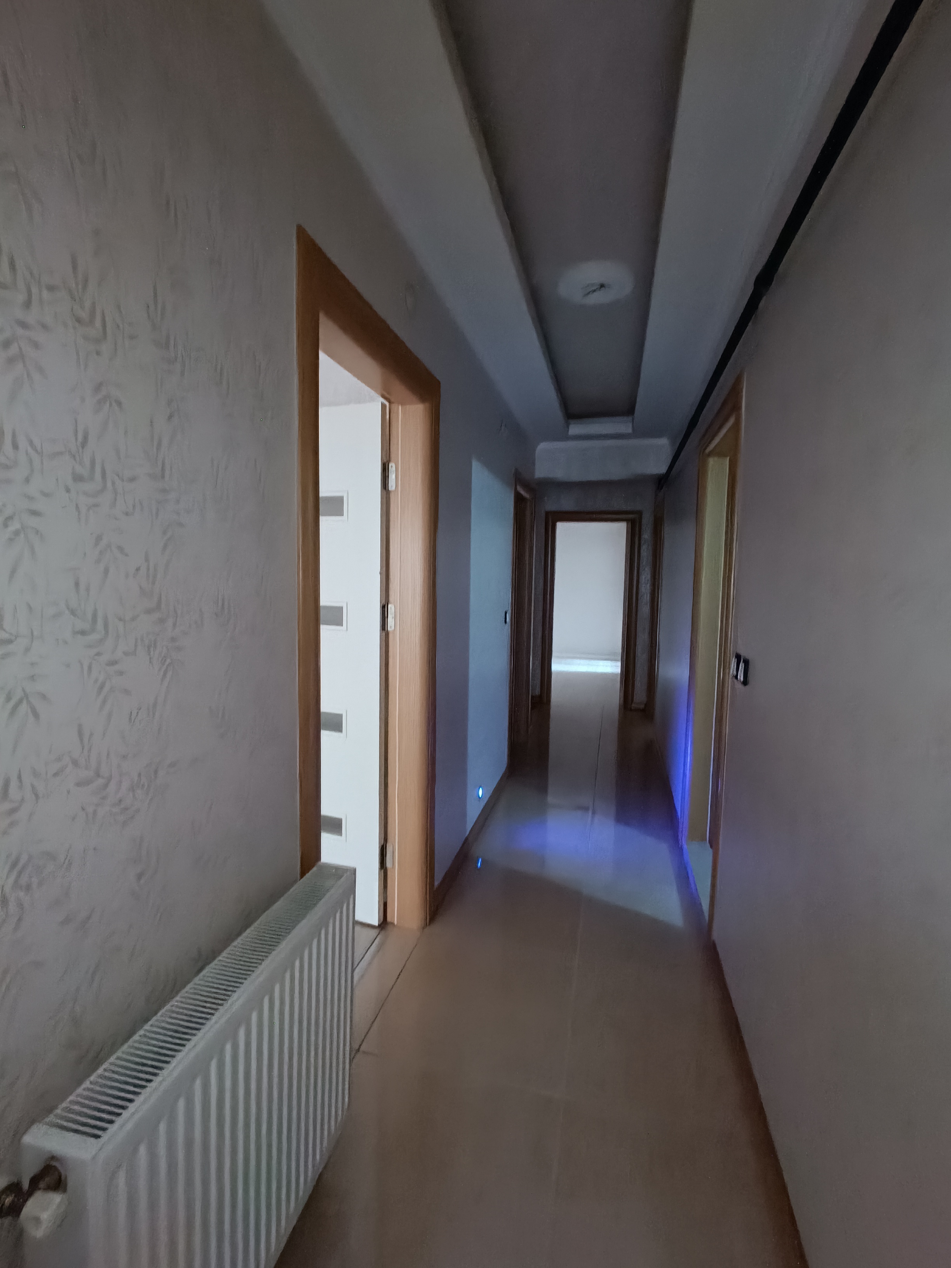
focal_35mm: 16
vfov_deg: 94.5
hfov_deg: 78.1
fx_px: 586
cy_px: 634
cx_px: 476
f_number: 2.2
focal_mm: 1.66
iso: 996
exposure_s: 1/20
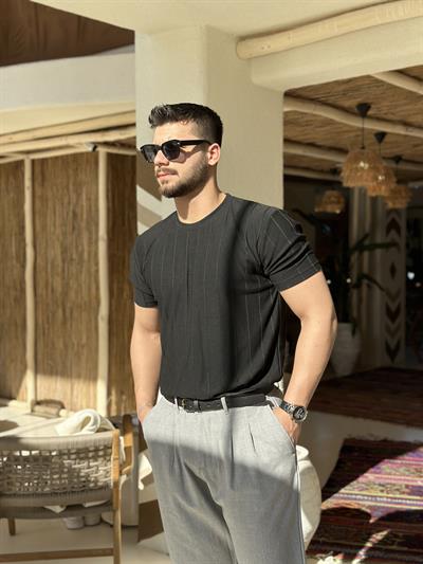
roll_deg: -0.8
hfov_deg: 30.3
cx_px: 212
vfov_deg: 39.6
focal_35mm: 48
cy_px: 282
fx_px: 782
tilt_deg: -1.4
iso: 100
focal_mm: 6.86
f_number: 1.78
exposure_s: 1/2890
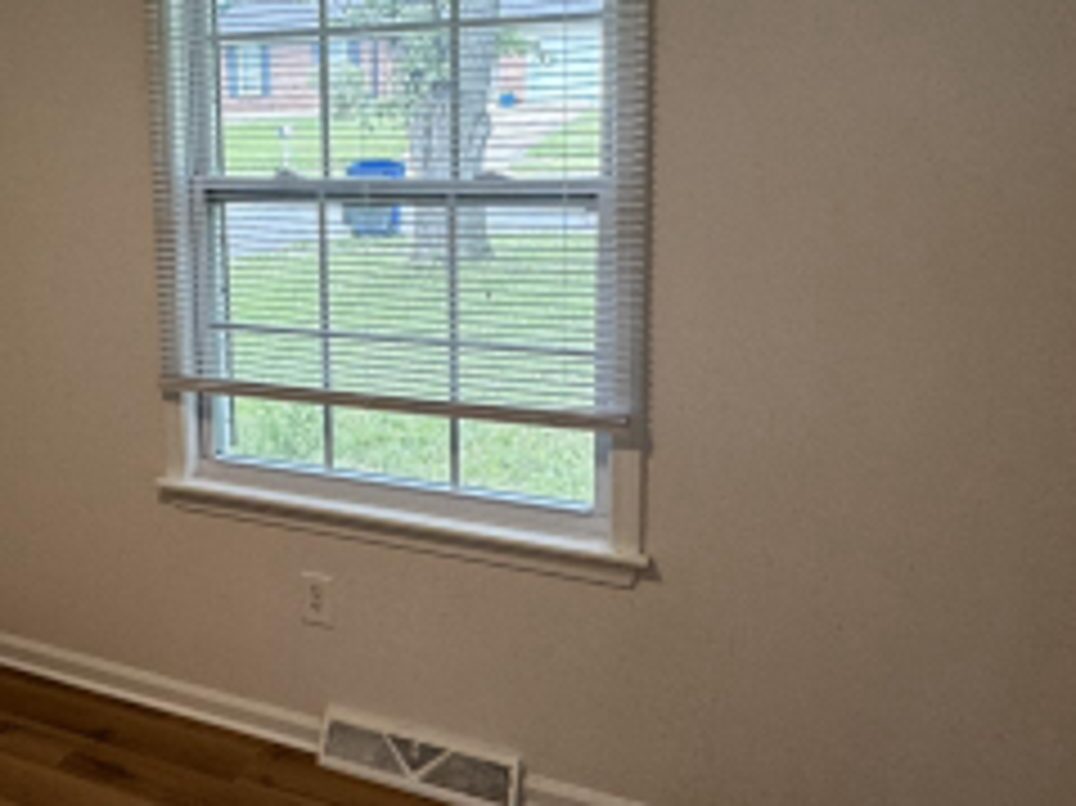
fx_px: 1212
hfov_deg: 44.5
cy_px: 266
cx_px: 155
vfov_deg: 36.4
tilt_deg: -9.8
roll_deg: +2.4
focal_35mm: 39
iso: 125
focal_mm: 2.22
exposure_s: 1/120
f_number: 2.2
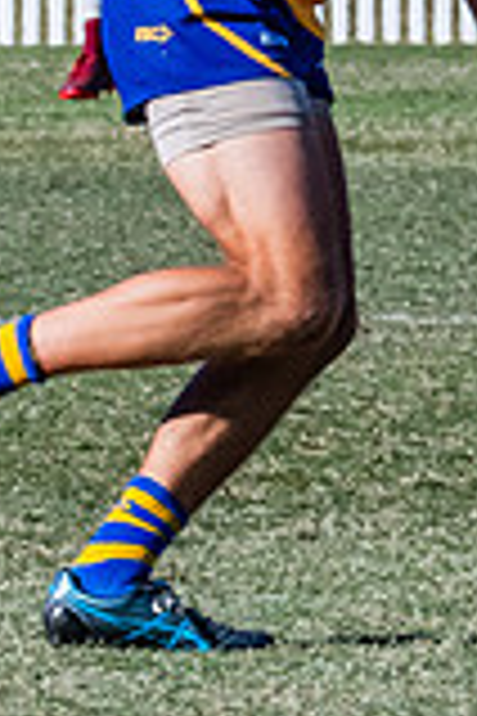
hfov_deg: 0.9
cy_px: -130
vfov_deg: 1.4
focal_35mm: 1465
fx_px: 29115
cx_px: 197
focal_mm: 210
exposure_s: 1/640
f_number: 16
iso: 800
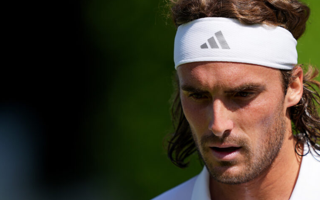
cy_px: 145
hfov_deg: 3.3
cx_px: 207
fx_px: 5609
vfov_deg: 2.0
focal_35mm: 643
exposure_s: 1/2500
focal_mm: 400
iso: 125
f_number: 2.8
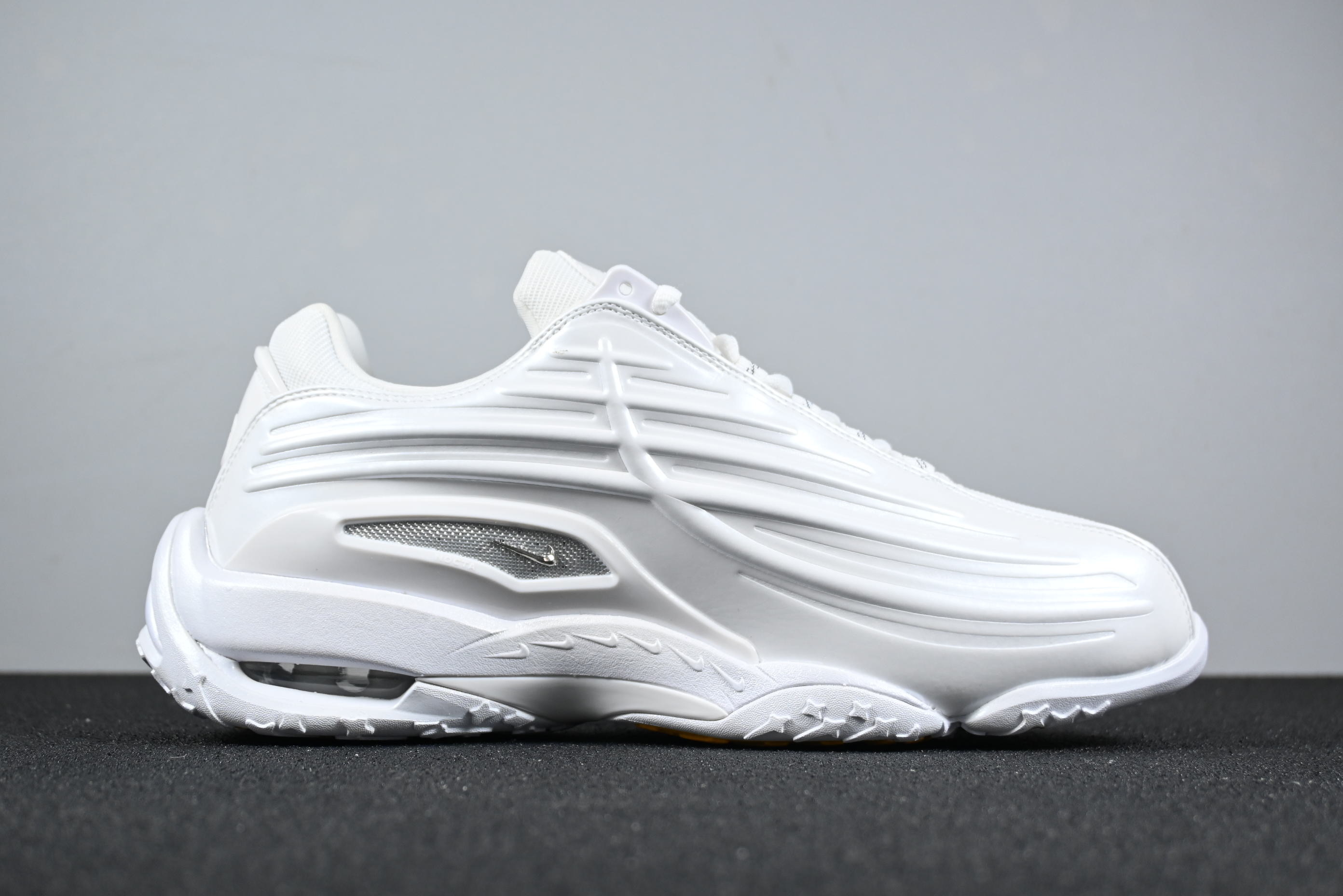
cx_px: 672
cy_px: 448
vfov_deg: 26.5
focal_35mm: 51
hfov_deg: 38.9
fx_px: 1902
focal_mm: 34
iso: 400
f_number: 5
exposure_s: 1/160
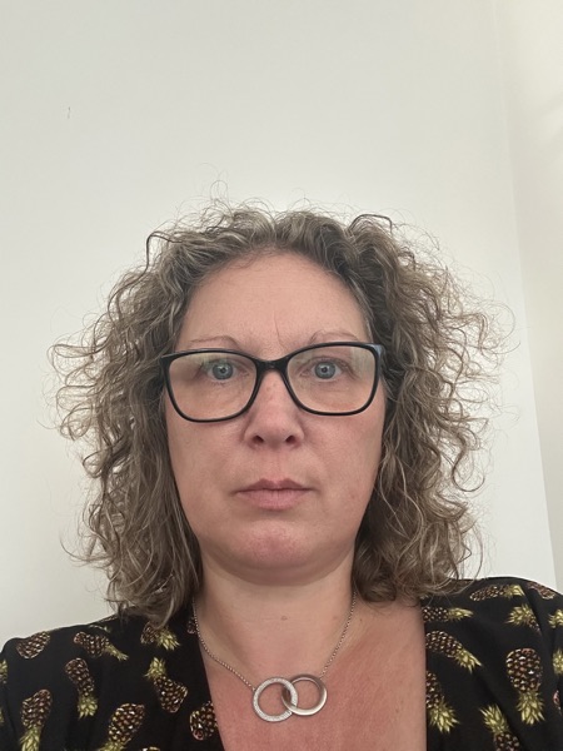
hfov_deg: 46.8
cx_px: 282
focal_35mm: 30
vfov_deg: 60.0
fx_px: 651
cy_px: 376
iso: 320
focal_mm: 2.69
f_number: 1.9
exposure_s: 1/60
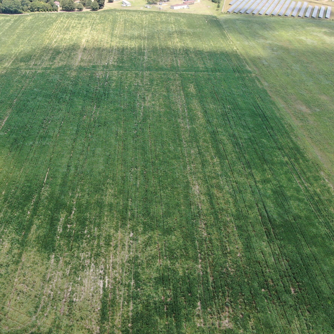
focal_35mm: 36
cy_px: 127
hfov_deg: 45.8
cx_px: 132
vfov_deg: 45.7
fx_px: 393
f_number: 2.8
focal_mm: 4.39
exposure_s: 1/400
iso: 100
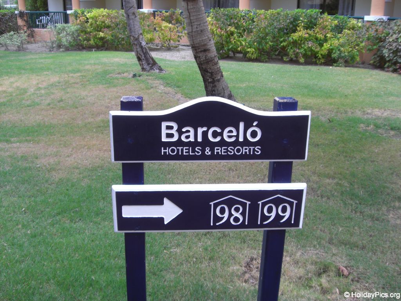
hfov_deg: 49.0
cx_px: 200
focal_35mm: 38
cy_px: 150
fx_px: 440
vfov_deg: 37.7
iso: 64
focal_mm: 6.2
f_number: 2.7
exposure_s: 1/80
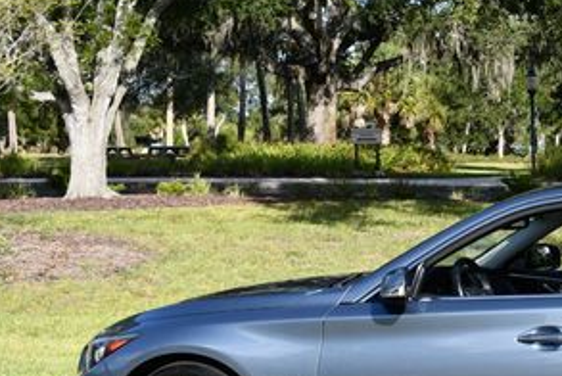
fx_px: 1641
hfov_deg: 18.7
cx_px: 606
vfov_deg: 13.1
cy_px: 232
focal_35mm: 105
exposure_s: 1/250
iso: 110
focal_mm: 24
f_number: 8
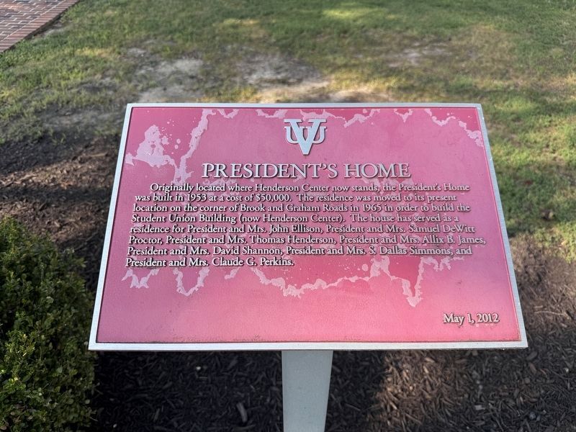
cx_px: 288
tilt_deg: -37.4
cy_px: 216
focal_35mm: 24
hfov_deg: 71.6
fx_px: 399
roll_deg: -0.3
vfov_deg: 56.8
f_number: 1.78
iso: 80
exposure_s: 1/593
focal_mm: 6.76
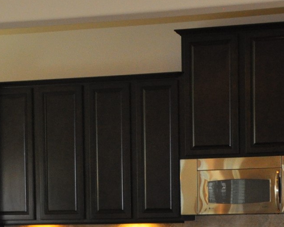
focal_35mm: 167
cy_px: 270
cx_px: 90
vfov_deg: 9.2
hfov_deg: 11.6
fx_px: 1400
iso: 800
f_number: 4.5
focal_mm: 35
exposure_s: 1/80
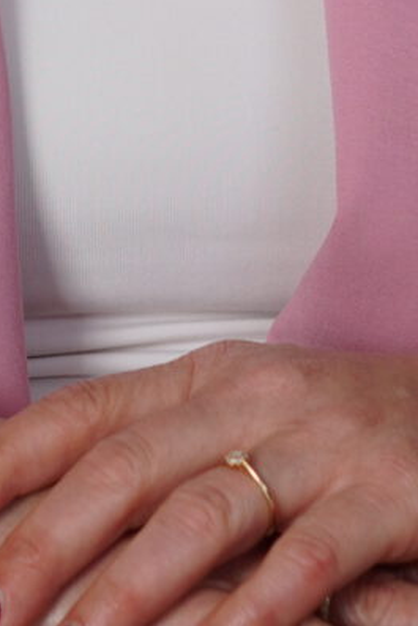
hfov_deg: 2.5
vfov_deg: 3.8
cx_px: -53
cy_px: -459
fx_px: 9431
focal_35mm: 542
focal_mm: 56
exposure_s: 1/125
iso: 125
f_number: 2
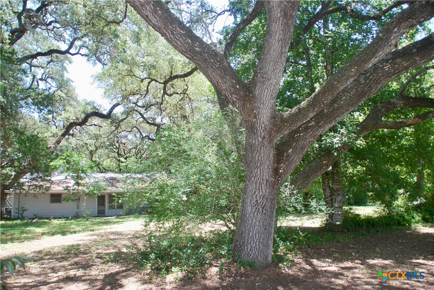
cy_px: 145
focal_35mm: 27
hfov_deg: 67.3
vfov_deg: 48.0
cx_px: 217
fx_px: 326
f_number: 3.5
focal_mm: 18
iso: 110
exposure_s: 1/125
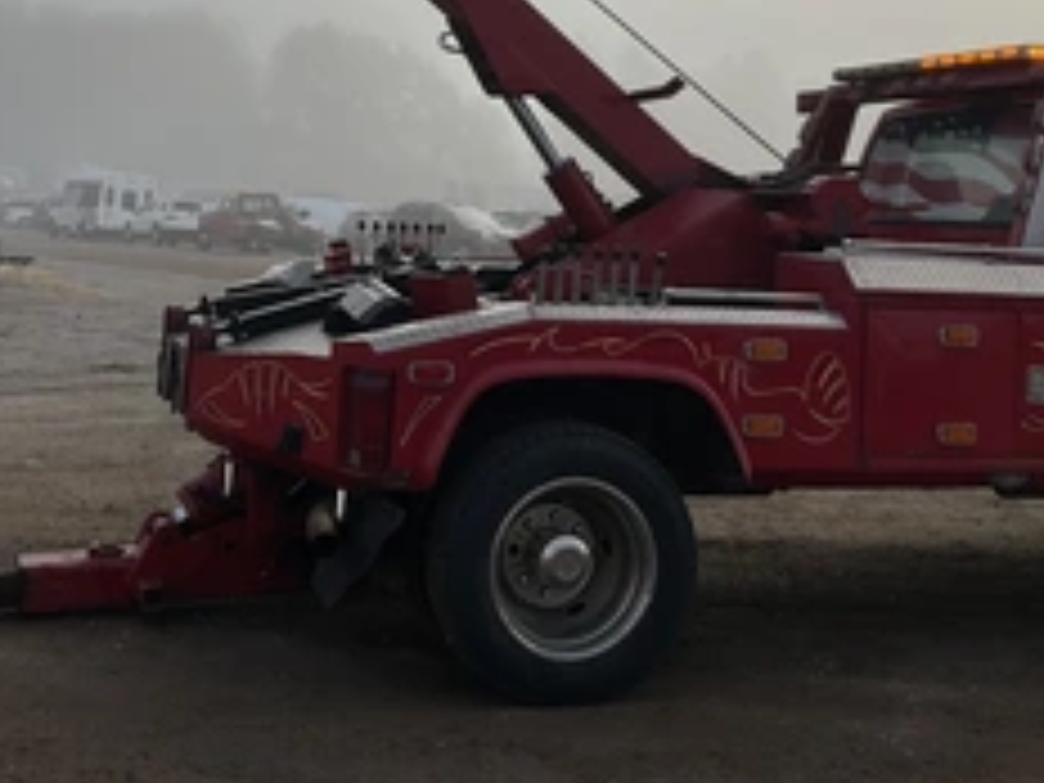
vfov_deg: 28.4
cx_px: 400
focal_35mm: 50
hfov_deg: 38.0
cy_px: 135
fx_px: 1508
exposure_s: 1/2667
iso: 25
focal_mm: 3
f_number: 1.8
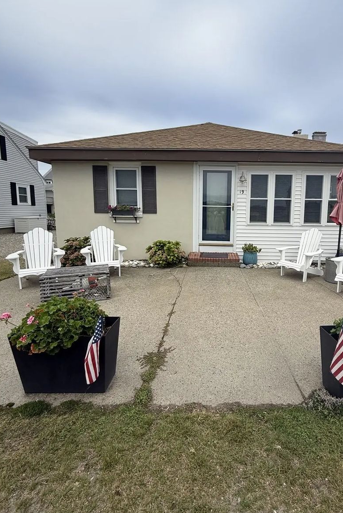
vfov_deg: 93.2
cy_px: 242
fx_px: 243
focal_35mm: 17
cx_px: 212
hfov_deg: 69.5
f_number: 2.2
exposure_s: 1/607
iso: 50
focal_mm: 2.22
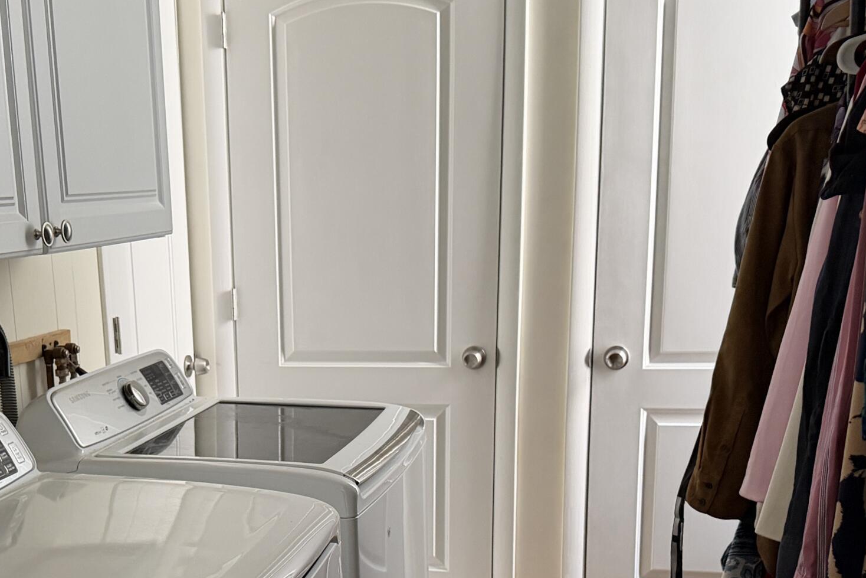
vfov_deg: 25.8
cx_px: 257
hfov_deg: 38.2
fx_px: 1227
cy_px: 501
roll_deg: +3.0
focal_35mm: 51
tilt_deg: -14.3
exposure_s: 1/60
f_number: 1.78
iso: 500
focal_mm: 6.76
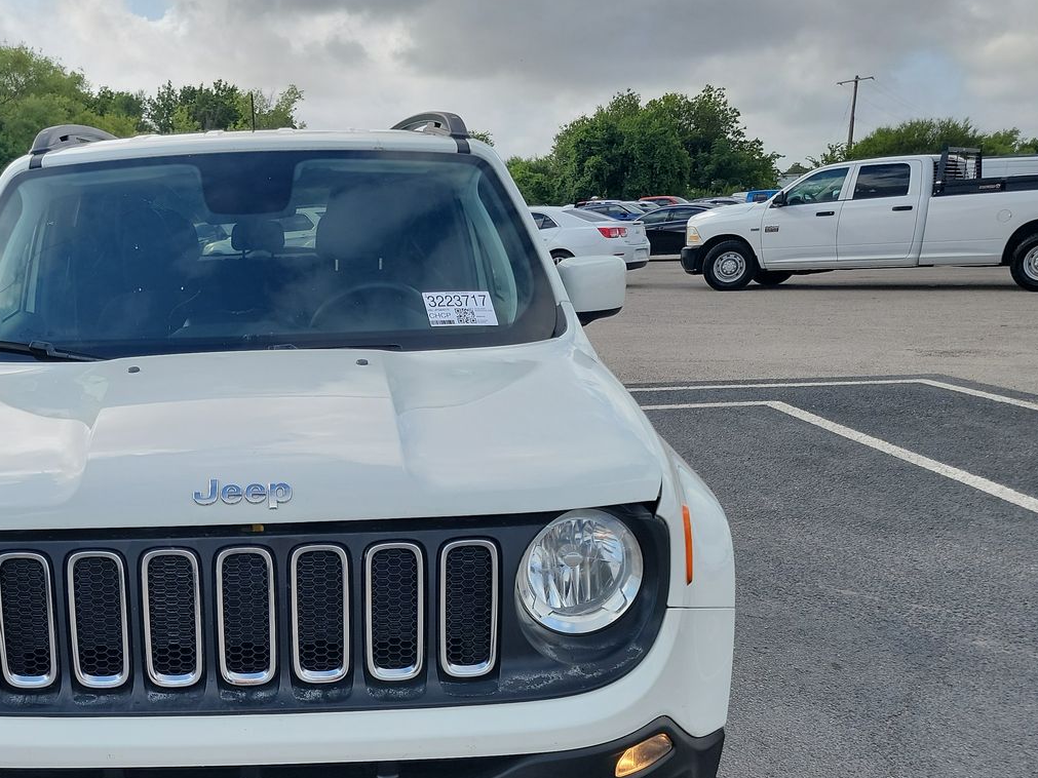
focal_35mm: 38
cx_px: 230
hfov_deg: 46.8
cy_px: 547
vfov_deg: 37.1
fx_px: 1139
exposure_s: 1/512
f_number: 1.8
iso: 50
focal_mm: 6.7
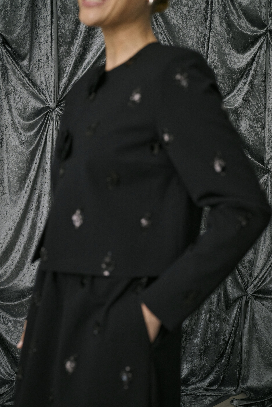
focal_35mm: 50
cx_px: 136
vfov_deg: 39.6
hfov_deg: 27.0
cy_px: 204
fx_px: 567
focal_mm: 50
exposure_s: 1/200
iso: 800
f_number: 4
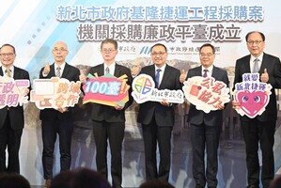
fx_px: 773
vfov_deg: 13.8
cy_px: 73
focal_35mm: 99
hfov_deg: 20.6
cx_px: 157
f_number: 4.5
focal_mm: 74
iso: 1800
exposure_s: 1/125
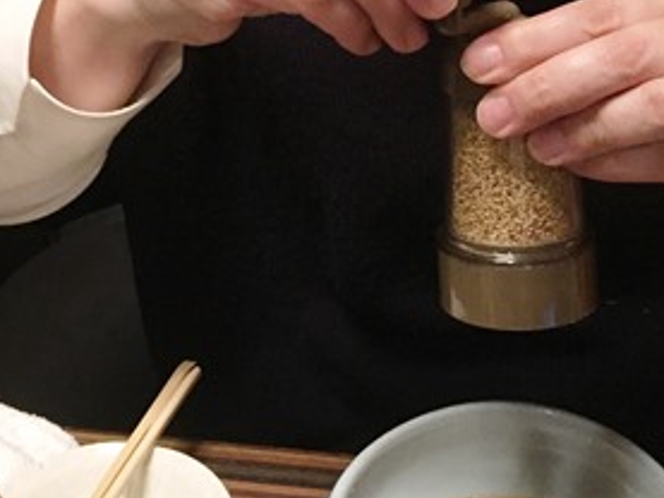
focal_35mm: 67
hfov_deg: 28.9
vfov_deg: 21.5
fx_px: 1286
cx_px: 256
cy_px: 67
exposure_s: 1/15
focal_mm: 4.15
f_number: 2.2
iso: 250
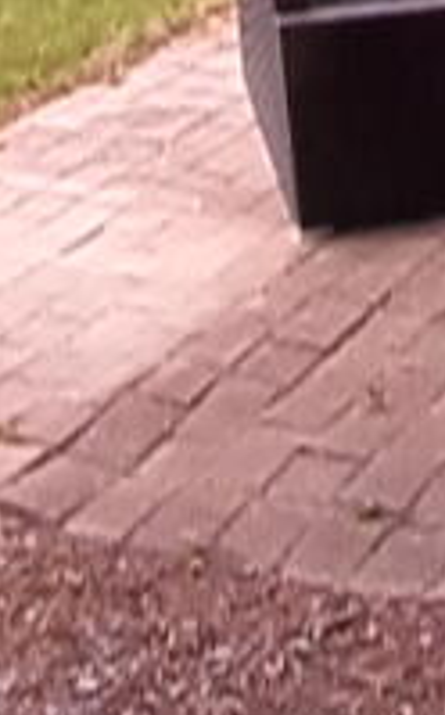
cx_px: 793
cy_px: -40
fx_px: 2120
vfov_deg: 18.5
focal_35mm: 109
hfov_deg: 11.2
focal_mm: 5.3
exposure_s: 1/125
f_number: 7
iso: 160
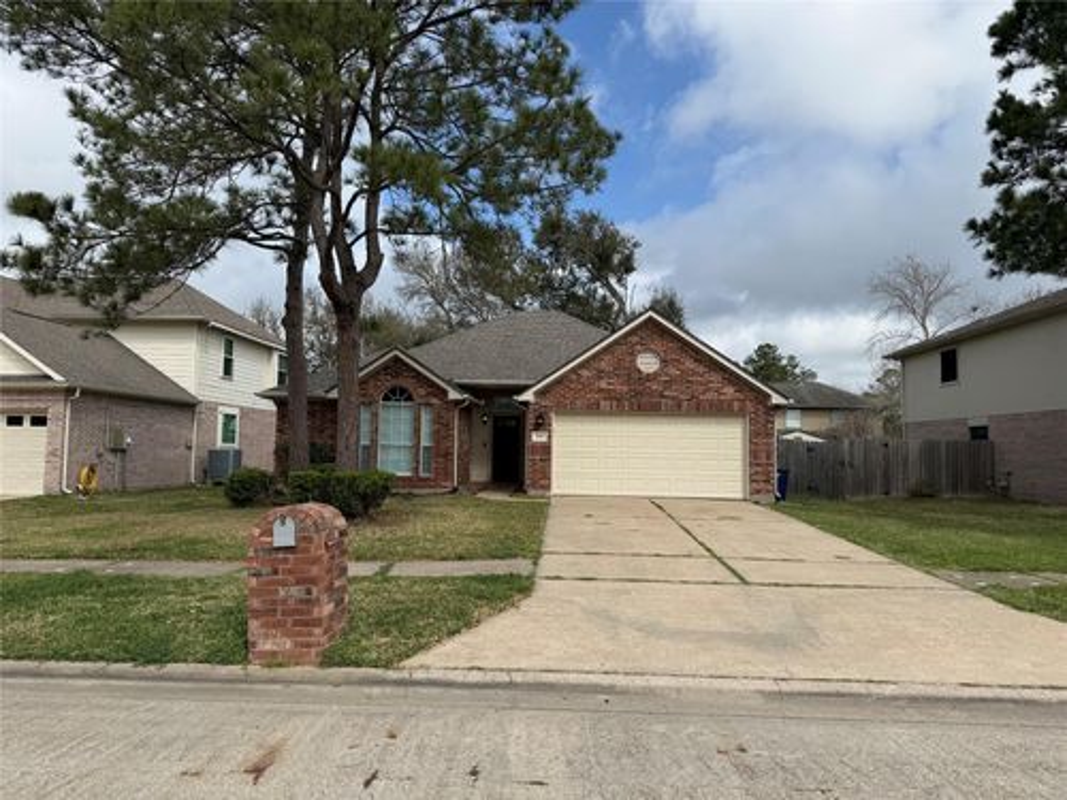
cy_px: 400
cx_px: 534
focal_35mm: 24
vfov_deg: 56.8
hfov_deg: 71.6
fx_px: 740
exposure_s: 1/7353
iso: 80
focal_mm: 6.76
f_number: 1.78
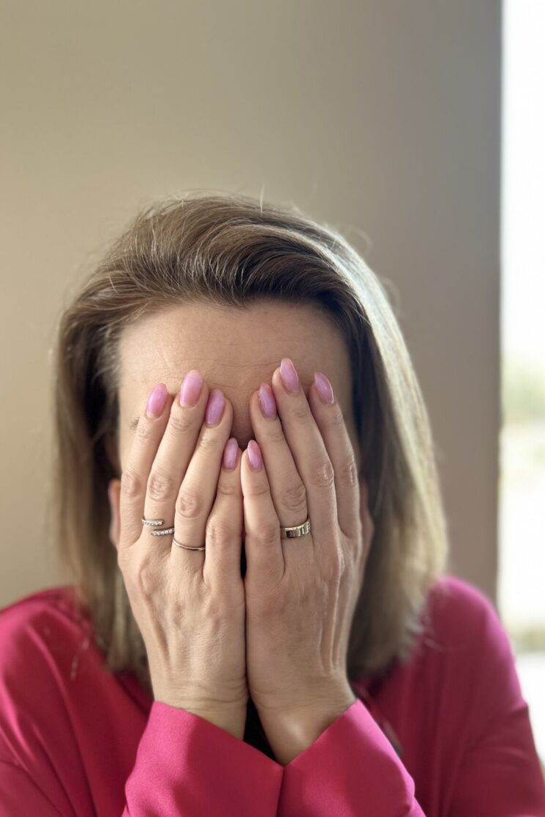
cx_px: 285
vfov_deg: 63.4
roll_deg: +0.7
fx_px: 658
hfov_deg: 44.9
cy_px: 468
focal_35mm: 29
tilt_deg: -4.1
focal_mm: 6.86
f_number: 1.78
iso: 250
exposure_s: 1/98
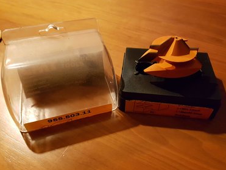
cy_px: 88
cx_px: 117
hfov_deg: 63.4
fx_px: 183
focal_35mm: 28
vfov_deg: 49.8
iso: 1000
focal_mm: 4.2
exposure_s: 1/33
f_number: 1.7
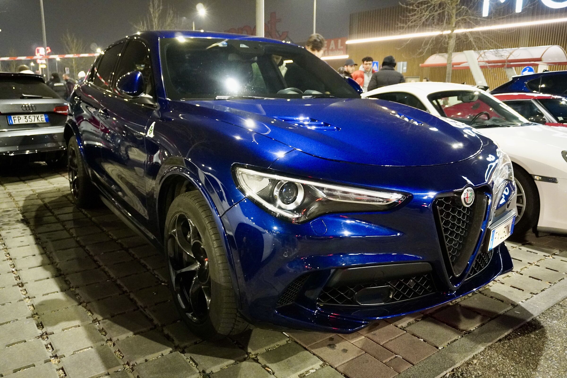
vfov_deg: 43.6
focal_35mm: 30
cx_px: 284
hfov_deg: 61.9
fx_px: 472
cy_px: 189
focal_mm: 20
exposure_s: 1/15
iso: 6400
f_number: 4
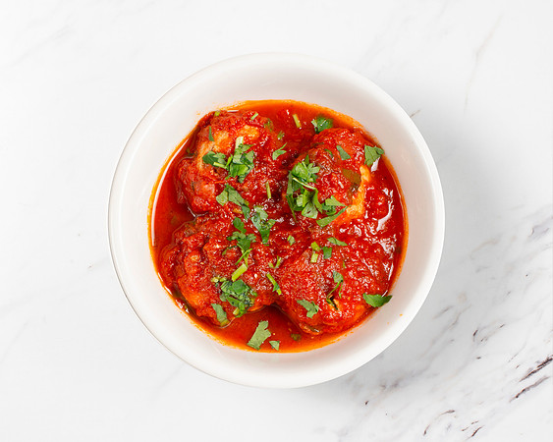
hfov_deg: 27.7
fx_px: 1121
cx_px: 252
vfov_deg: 22.3
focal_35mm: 68
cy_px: 221
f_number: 11
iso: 200
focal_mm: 50
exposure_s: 1/200
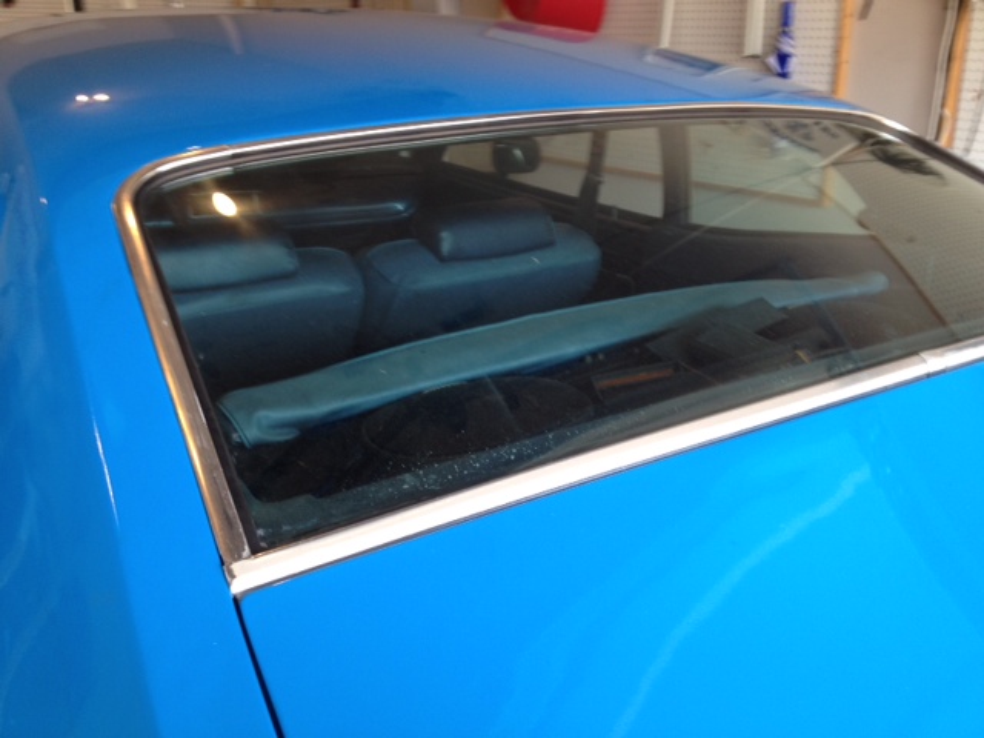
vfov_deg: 40.7
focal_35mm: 35
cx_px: 492
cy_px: 369
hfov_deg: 52.6
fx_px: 995
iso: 64
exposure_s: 1/40
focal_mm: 4.28
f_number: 2.4
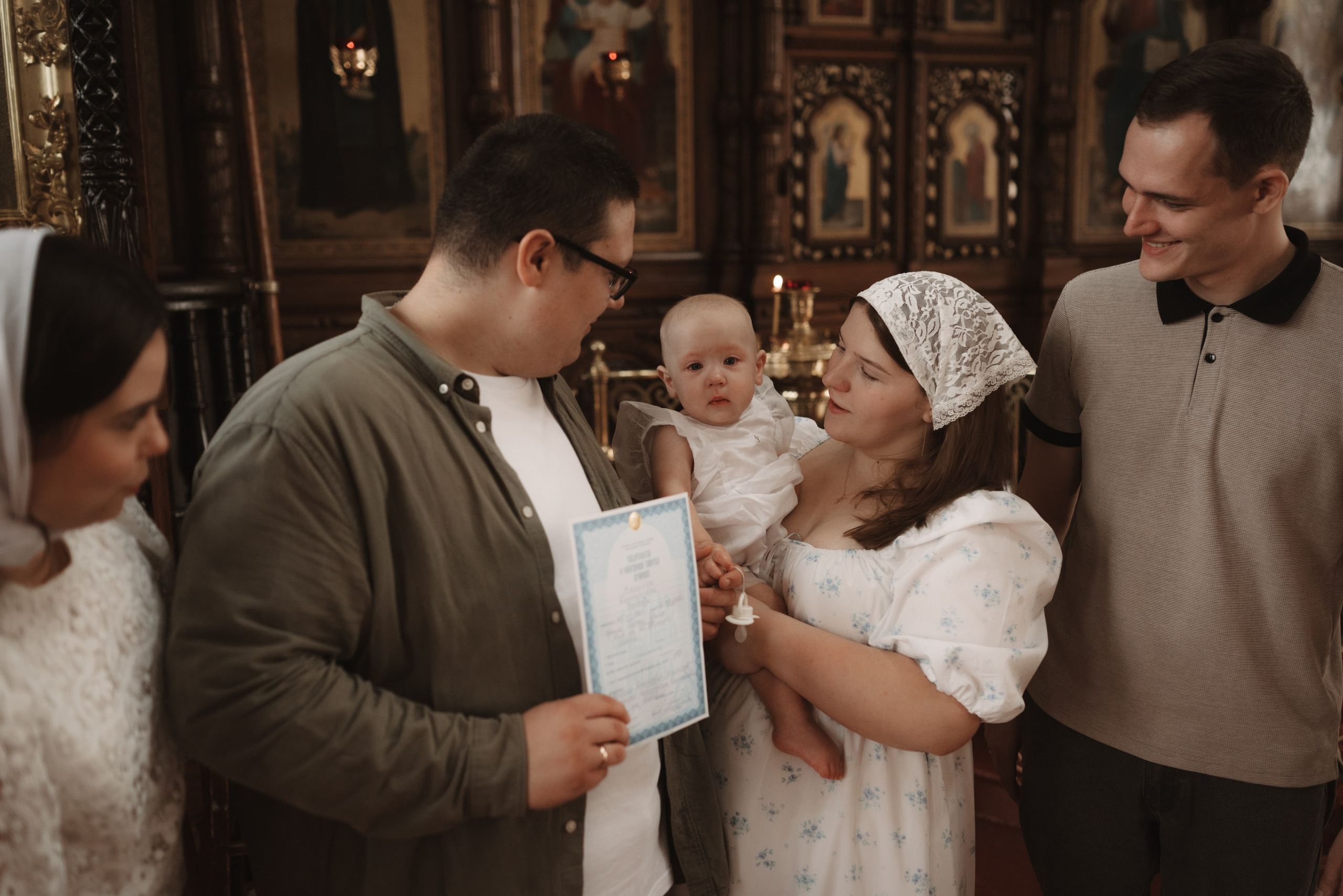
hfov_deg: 54.4
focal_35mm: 35
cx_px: 672
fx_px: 1306
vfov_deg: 37.9
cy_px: 448
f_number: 2.2
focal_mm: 35
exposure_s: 1/320
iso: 800
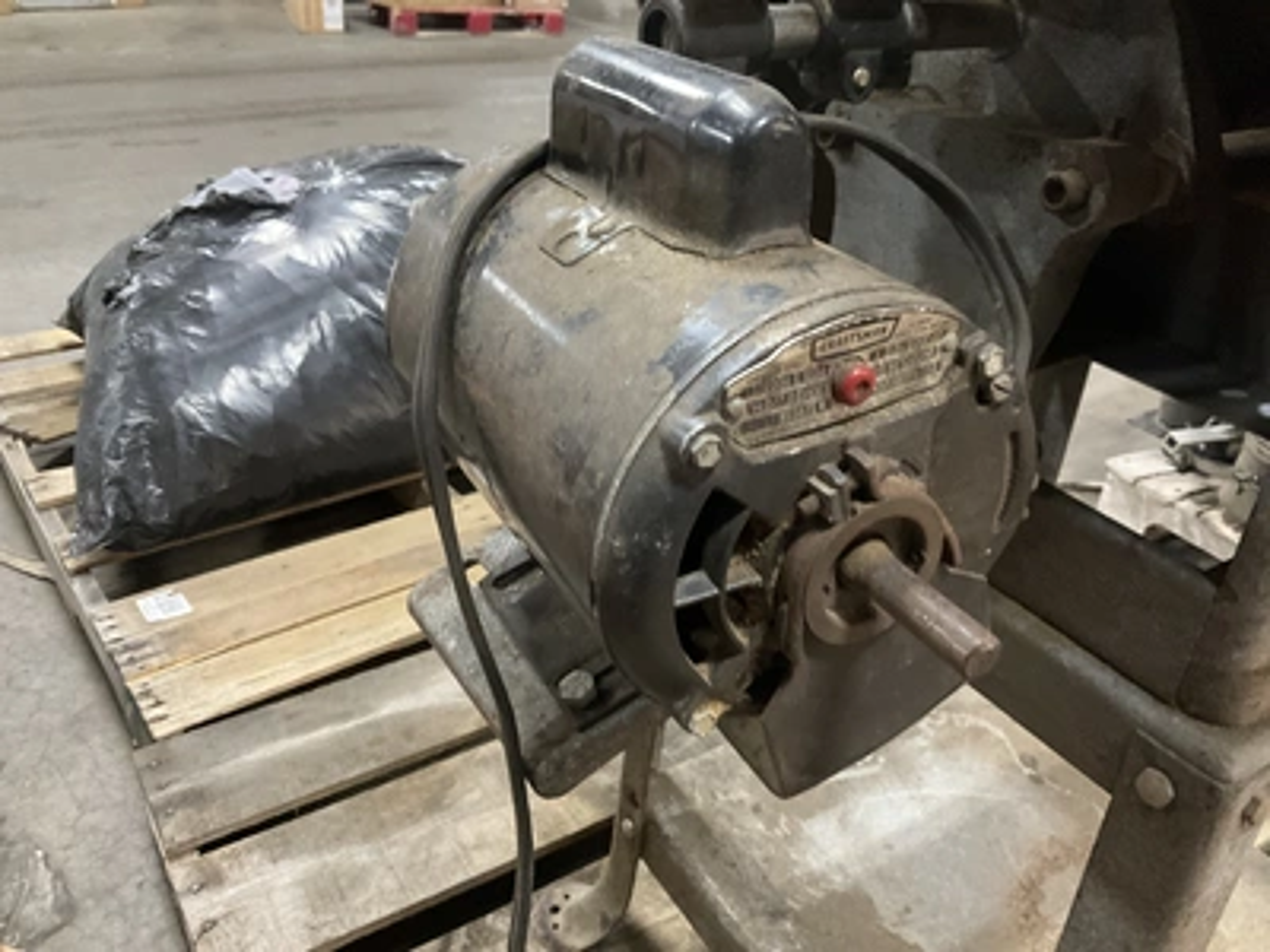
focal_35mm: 29
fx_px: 1064
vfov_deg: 48.2
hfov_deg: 61.7
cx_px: 635
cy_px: 476
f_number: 1.8
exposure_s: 1/30
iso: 400
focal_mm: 3
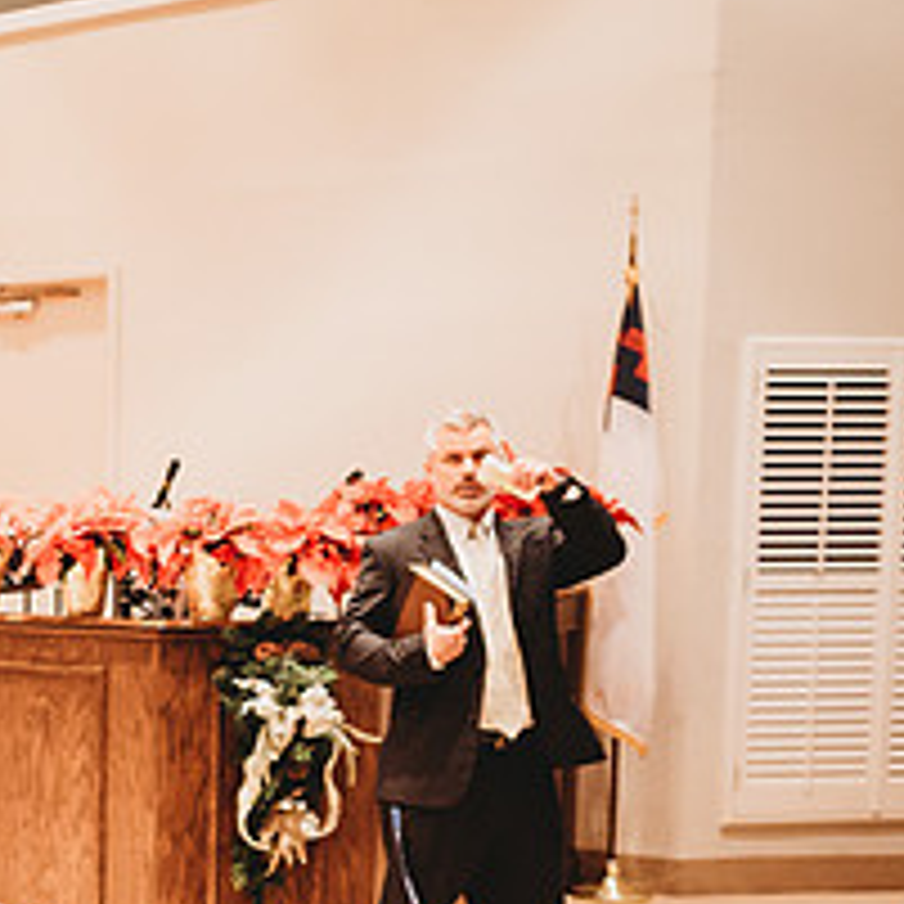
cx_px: -288
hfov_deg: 25.0
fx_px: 1743
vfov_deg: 28.6
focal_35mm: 59
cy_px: 690
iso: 800
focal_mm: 24
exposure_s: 1/125
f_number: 2.2
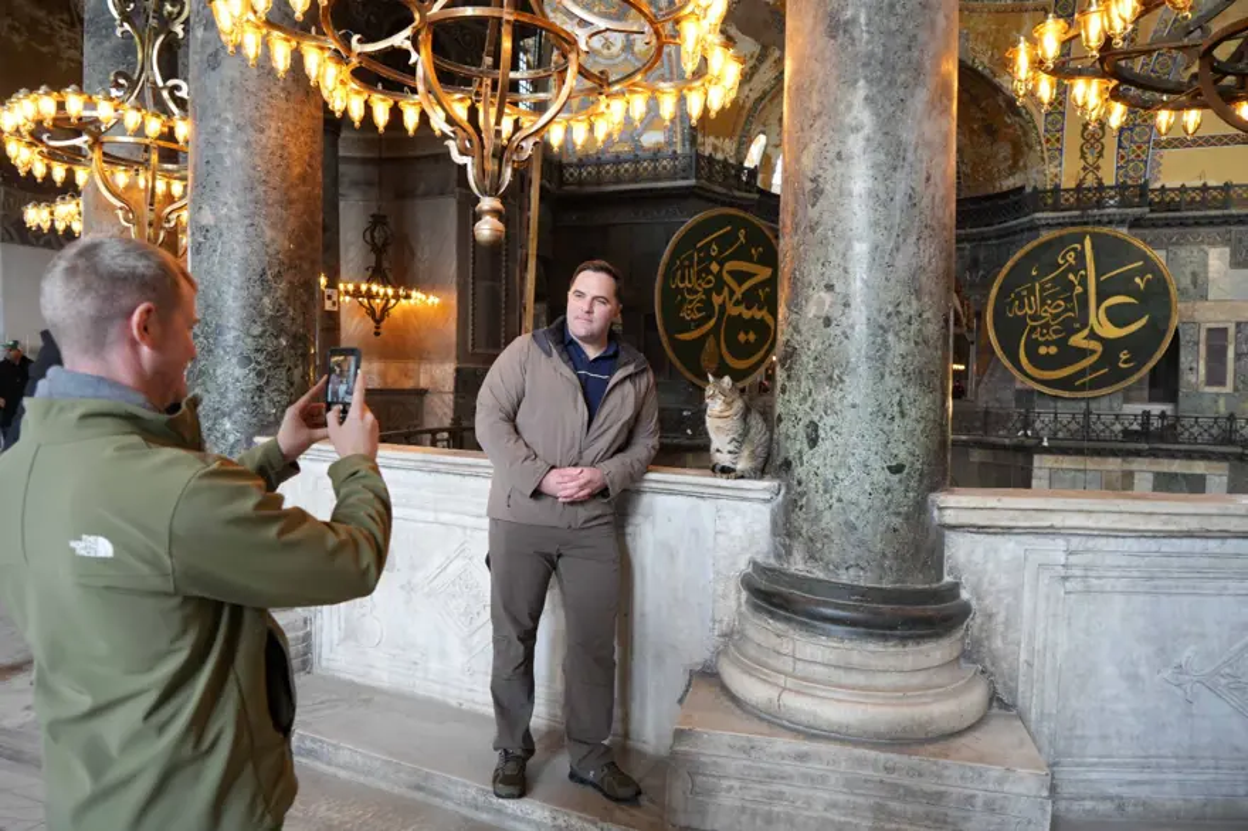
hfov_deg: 73.8
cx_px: 624
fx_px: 832
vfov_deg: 53.1
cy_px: 416
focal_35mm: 24
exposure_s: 1/50
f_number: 4
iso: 640
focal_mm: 24
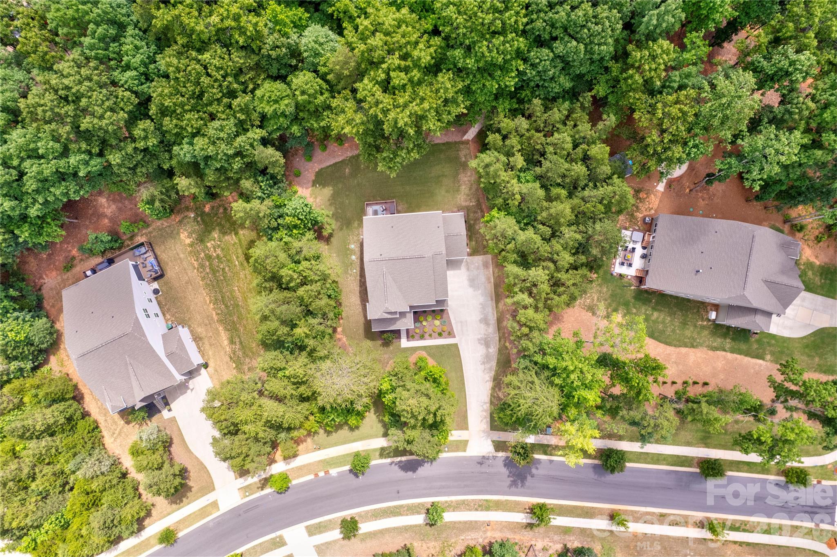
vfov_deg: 57.2
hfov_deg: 78.6
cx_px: 418
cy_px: 278
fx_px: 511
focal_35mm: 22
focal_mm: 8.4
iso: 100
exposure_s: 1/800
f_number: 2.8
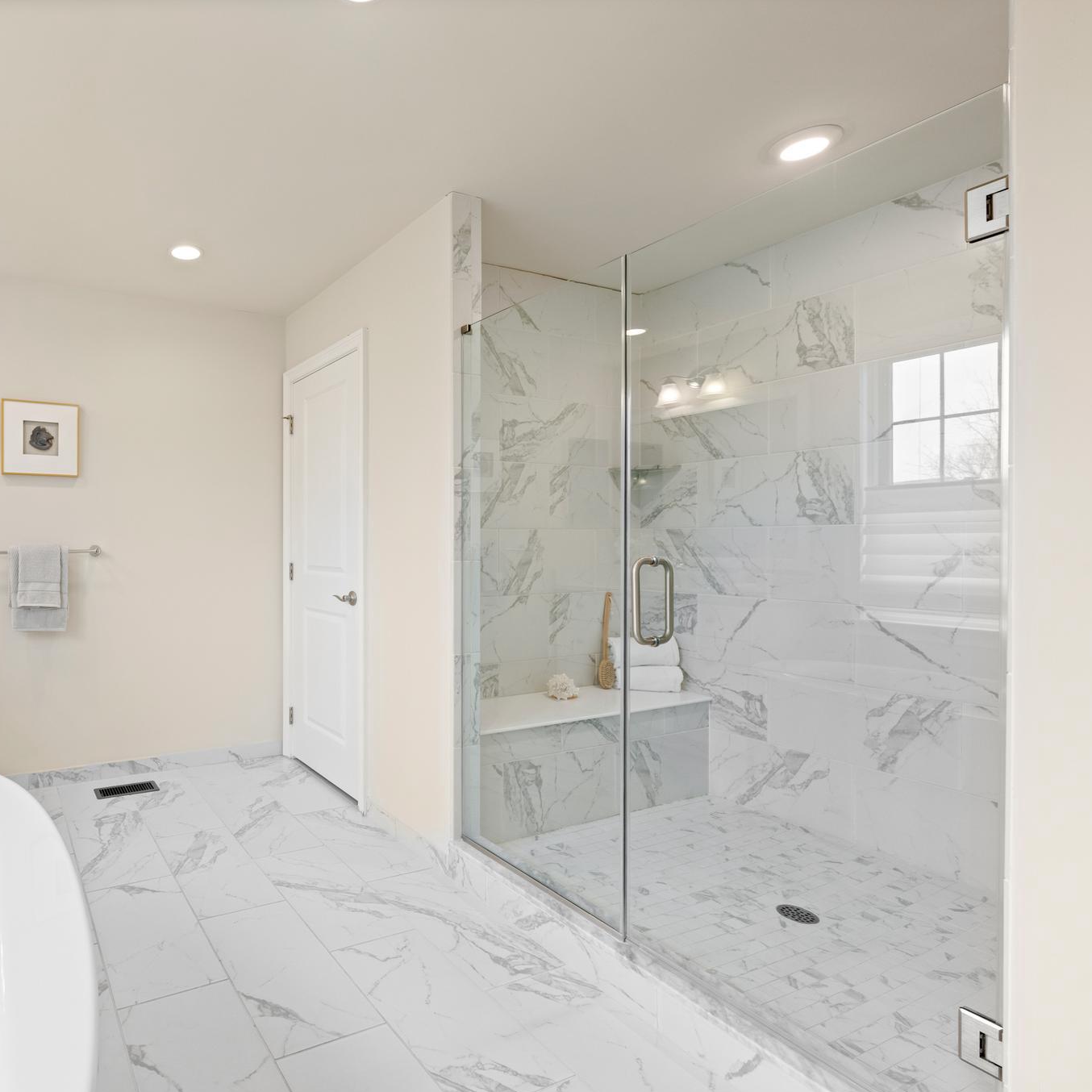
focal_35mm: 18
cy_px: 549
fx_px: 642
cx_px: 277
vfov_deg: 80.7
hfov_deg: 75.1
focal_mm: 14
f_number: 8
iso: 320
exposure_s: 1/15
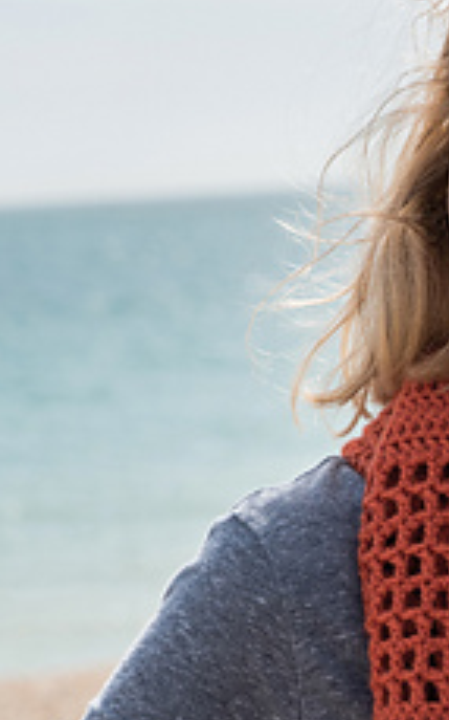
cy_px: 487
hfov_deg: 7.3
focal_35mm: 177
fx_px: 3468
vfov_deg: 11.8
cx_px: 614
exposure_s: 1/1000
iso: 320
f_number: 5.6
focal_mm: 62
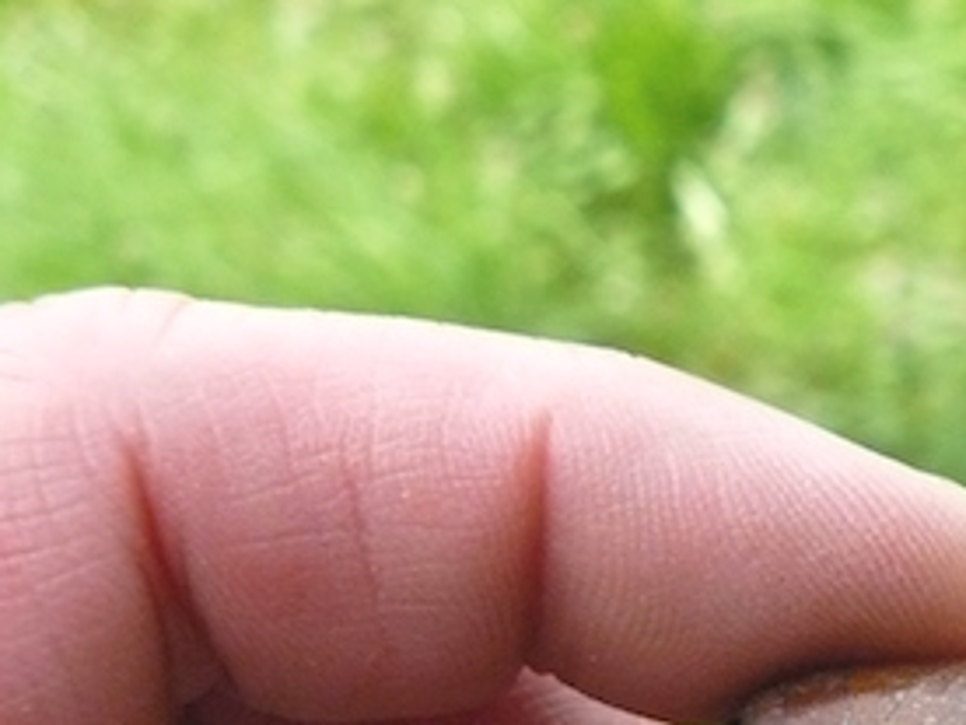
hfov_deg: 21.7
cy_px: 786
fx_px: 2400
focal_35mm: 86
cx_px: 1032
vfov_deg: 16.7
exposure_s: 1/320
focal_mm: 6
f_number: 3.2
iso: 400
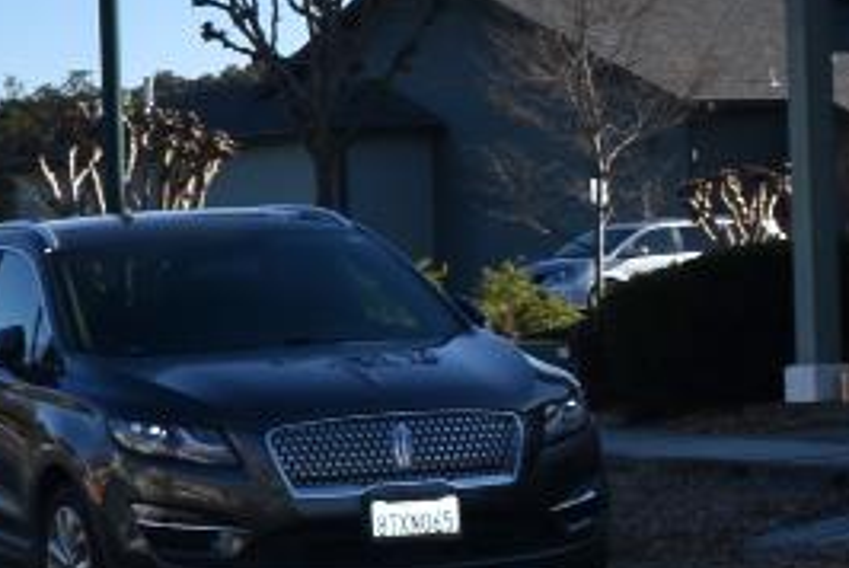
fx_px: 3589
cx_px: -922
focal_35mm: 152
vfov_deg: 9.0
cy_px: 396
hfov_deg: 11.9
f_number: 9
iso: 100
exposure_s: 1/250
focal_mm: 18
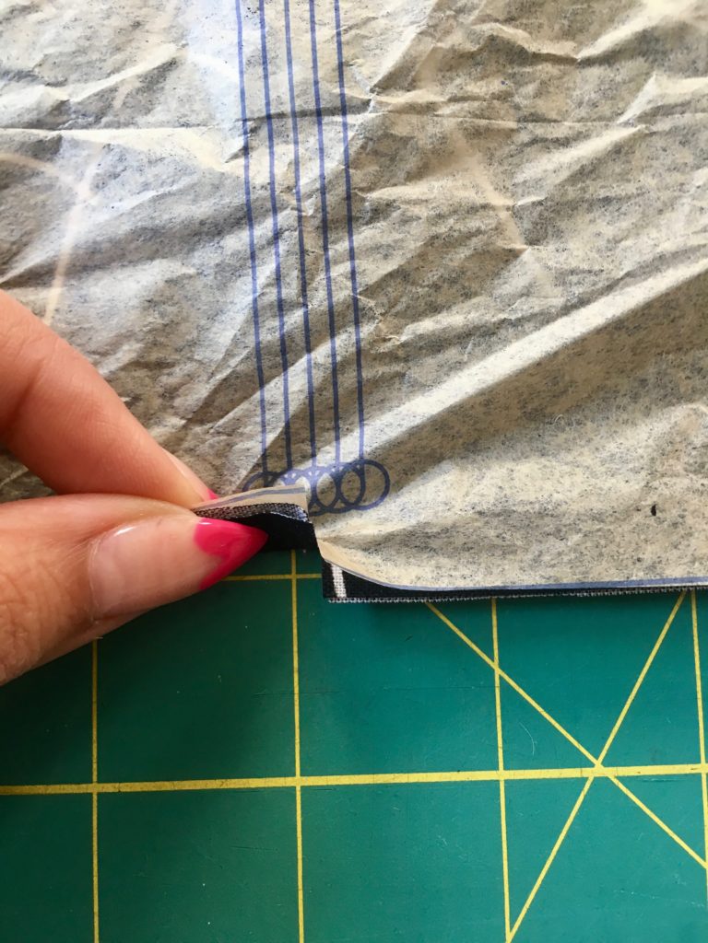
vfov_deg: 61.7
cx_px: 354
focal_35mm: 29
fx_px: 791
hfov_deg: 48.2
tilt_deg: -85.0
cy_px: 472
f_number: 2.2
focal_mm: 4.15
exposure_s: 1/30
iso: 50
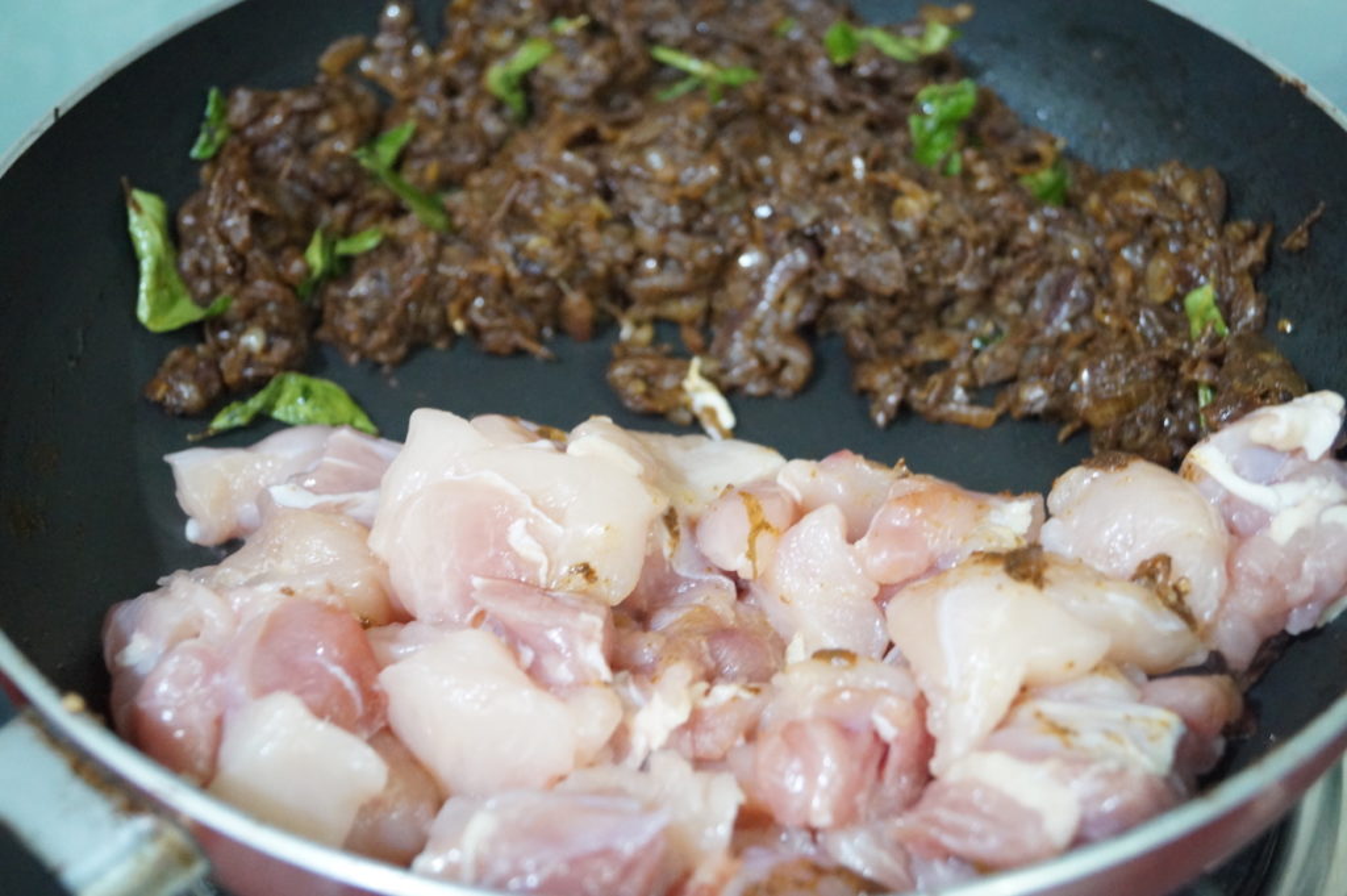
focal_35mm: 52
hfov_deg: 37.9
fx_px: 1963
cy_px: 448
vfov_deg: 25.7
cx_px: 674
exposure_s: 1/15
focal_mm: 35
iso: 3200
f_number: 5
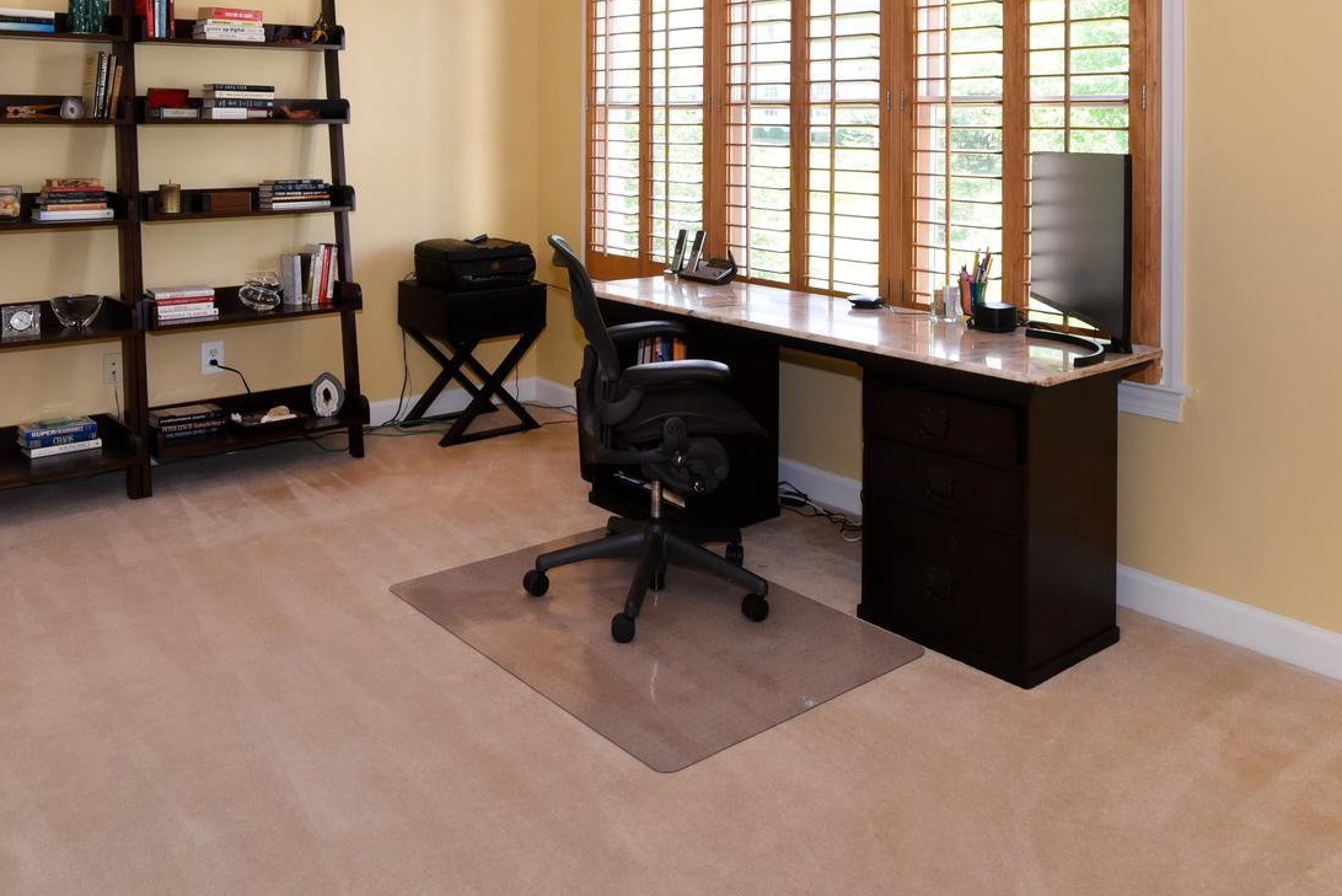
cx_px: 598
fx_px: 1119
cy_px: 98
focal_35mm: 30
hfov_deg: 61.8
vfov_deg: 40.5
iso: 1250
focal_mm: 16
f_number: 8
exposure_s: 1/100
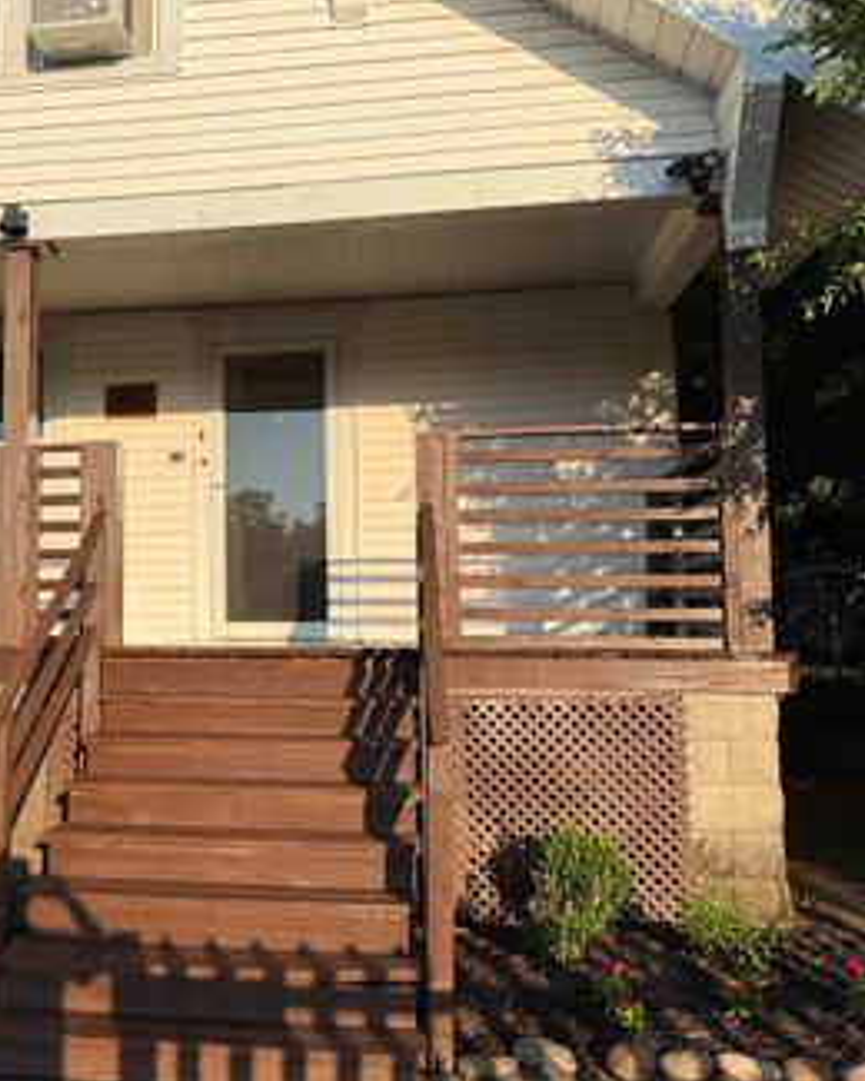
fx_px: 1152
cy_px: 540
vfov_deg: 50.3
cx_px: 210
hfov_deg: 39.9
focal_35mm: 36
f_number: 1.78
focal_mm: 6.76
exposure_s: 1/3759
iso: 80
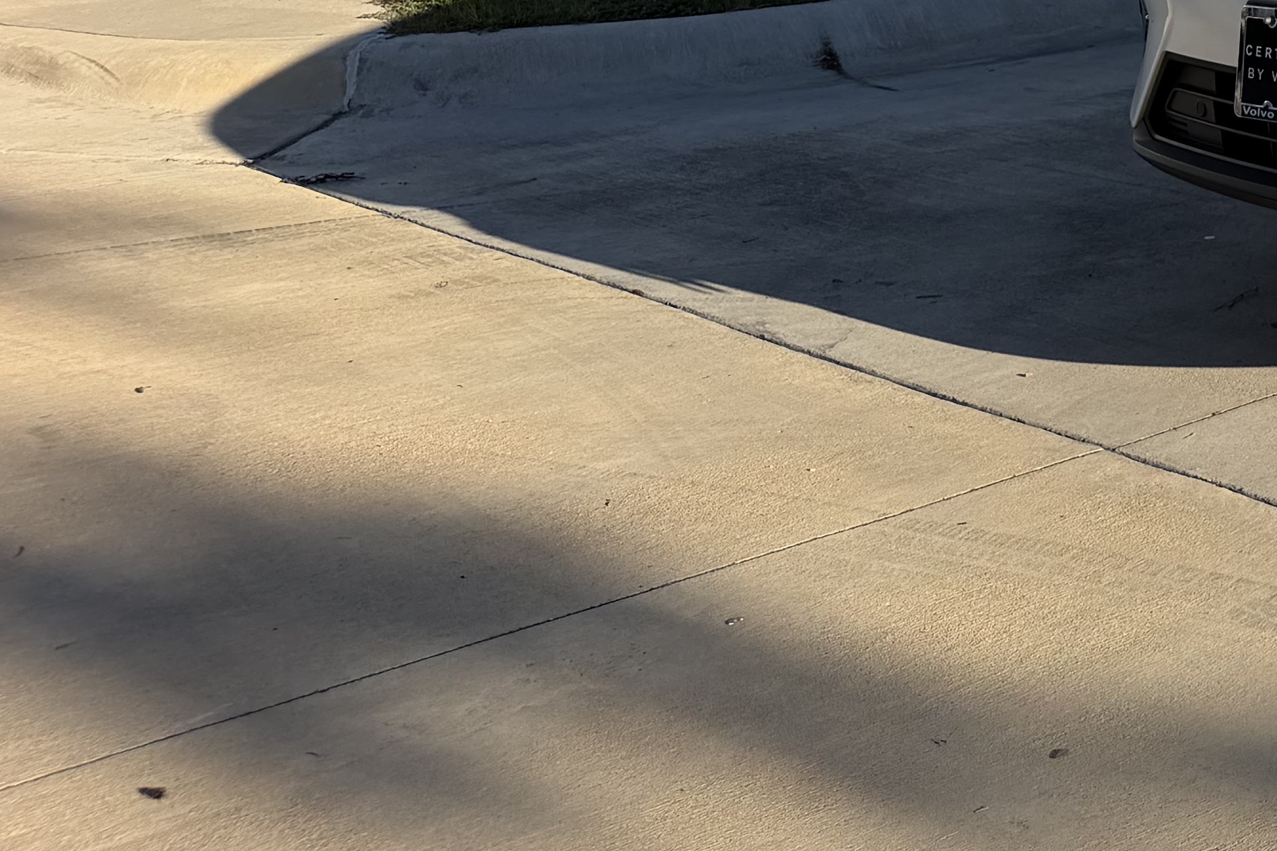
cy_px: -191
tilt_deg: -8.9
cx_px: 1902
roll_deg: -0.1
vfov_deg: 17.3
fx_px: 2660
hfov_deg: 22.3
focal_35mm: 75
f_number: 1.78
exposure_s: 1/4405
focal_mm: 6.76
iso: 80
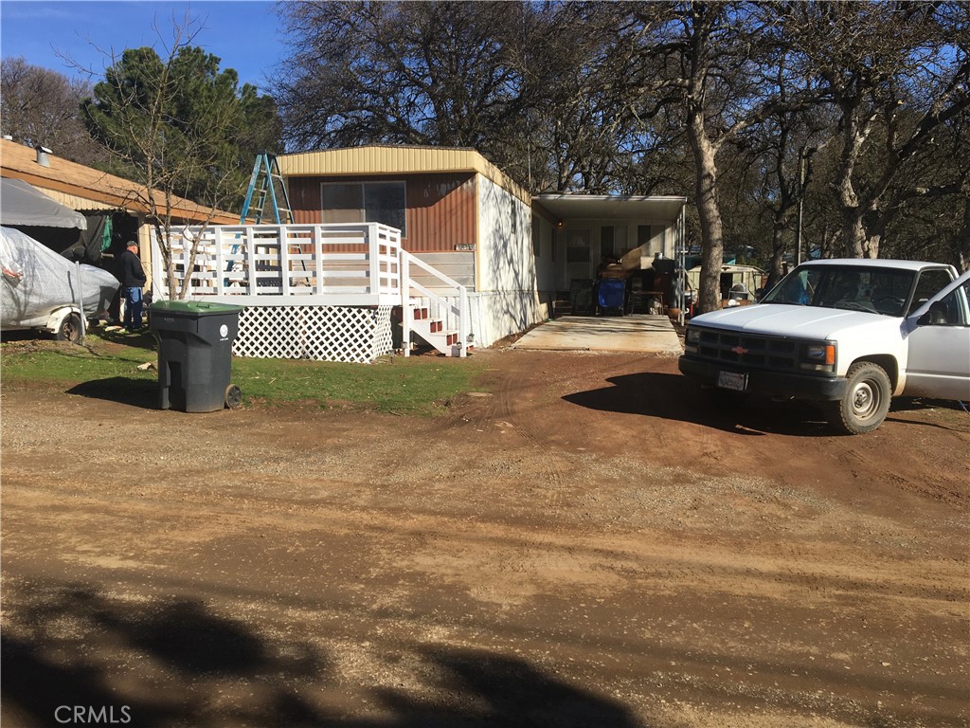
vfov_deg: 48.2
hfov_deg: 61.7
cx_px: 485
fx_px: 813
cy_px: 364
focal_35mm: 29
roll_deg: -0.3
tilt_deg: -4.9
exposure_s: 1/1876
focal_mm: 4.15
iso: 25
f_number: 2.2
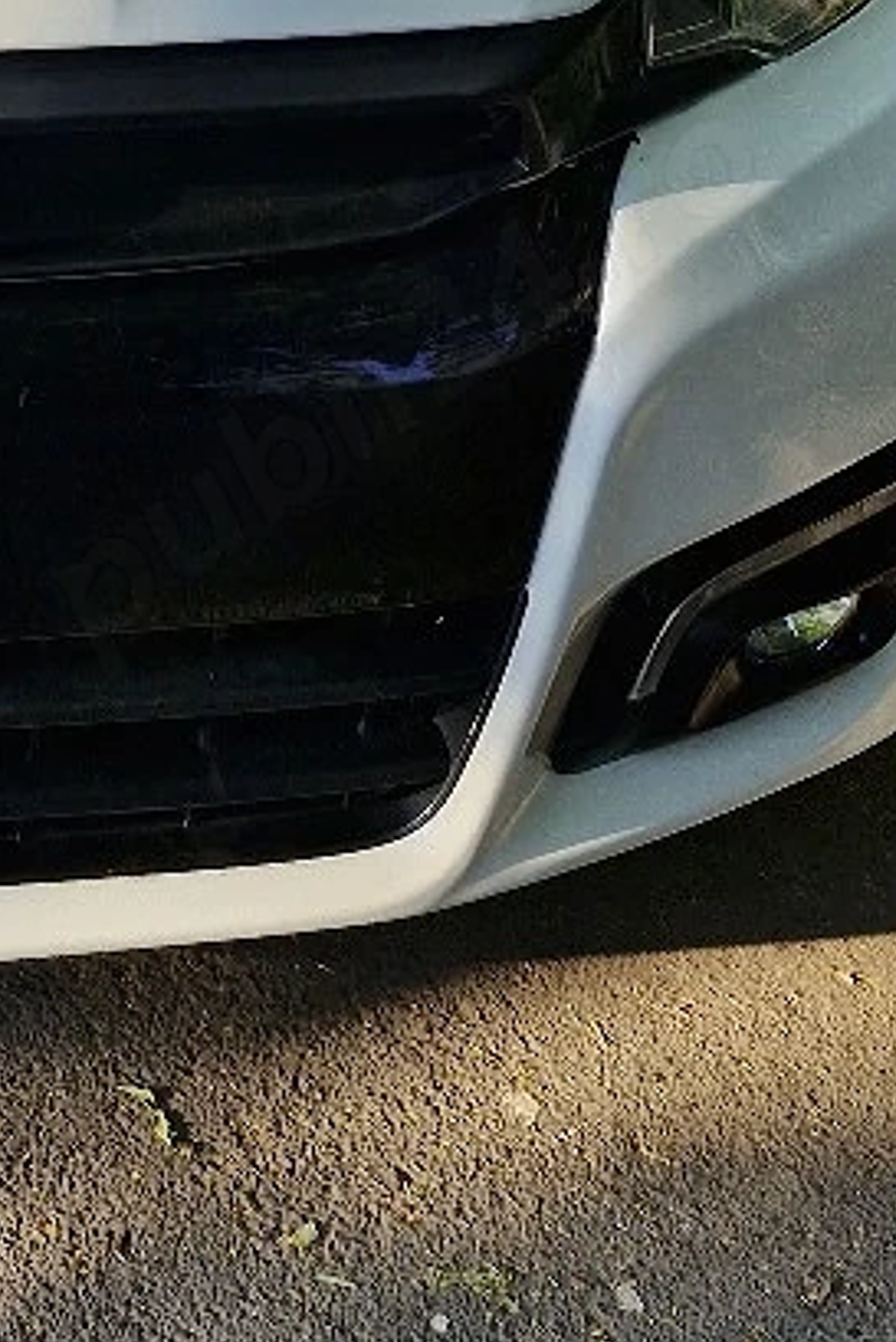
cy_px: -346
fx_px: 2909
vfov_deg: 23.3
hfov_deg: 16.6
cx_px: -230
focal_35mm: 78
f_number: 1.8
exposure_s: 1/667
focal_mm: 5.54
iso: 50
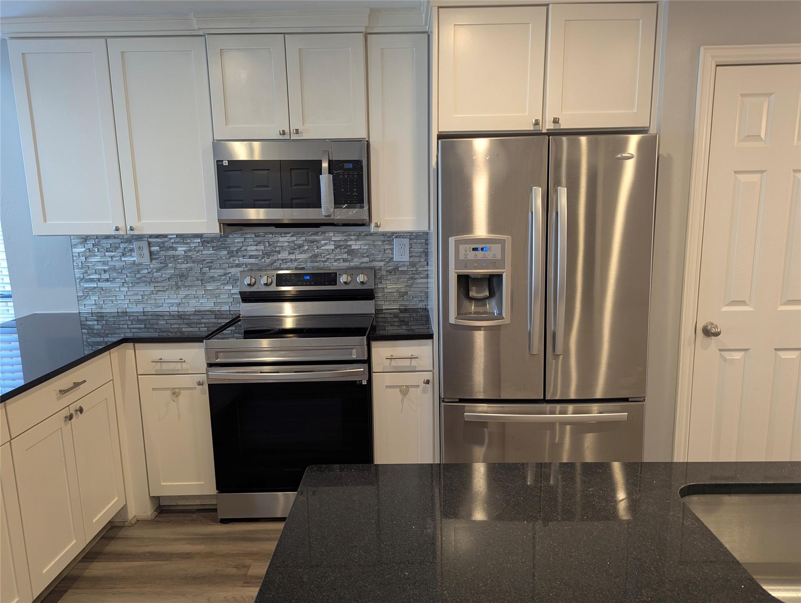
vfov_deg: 56.9
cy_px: 302
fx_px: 556
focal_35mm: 24
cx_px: 400
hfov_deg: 71.5
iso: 47
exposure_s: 1/24
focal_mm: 6.81
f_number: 1.85
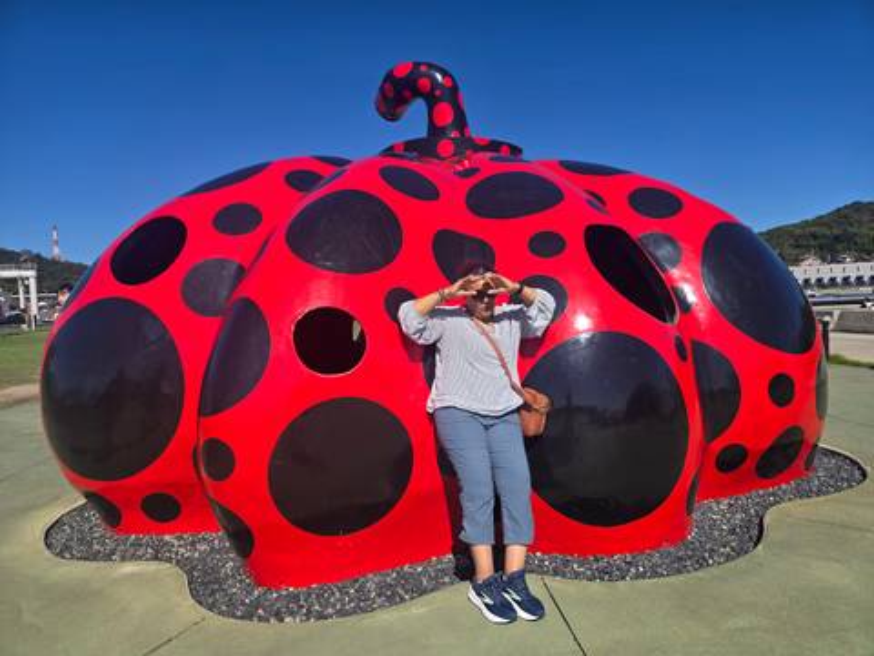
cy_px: 328
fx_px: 581
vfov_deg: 58.9
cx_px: 437
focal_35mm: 23
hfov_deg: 73.9
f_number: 1.8
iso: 25
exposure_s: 1/2503
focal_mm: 5.4
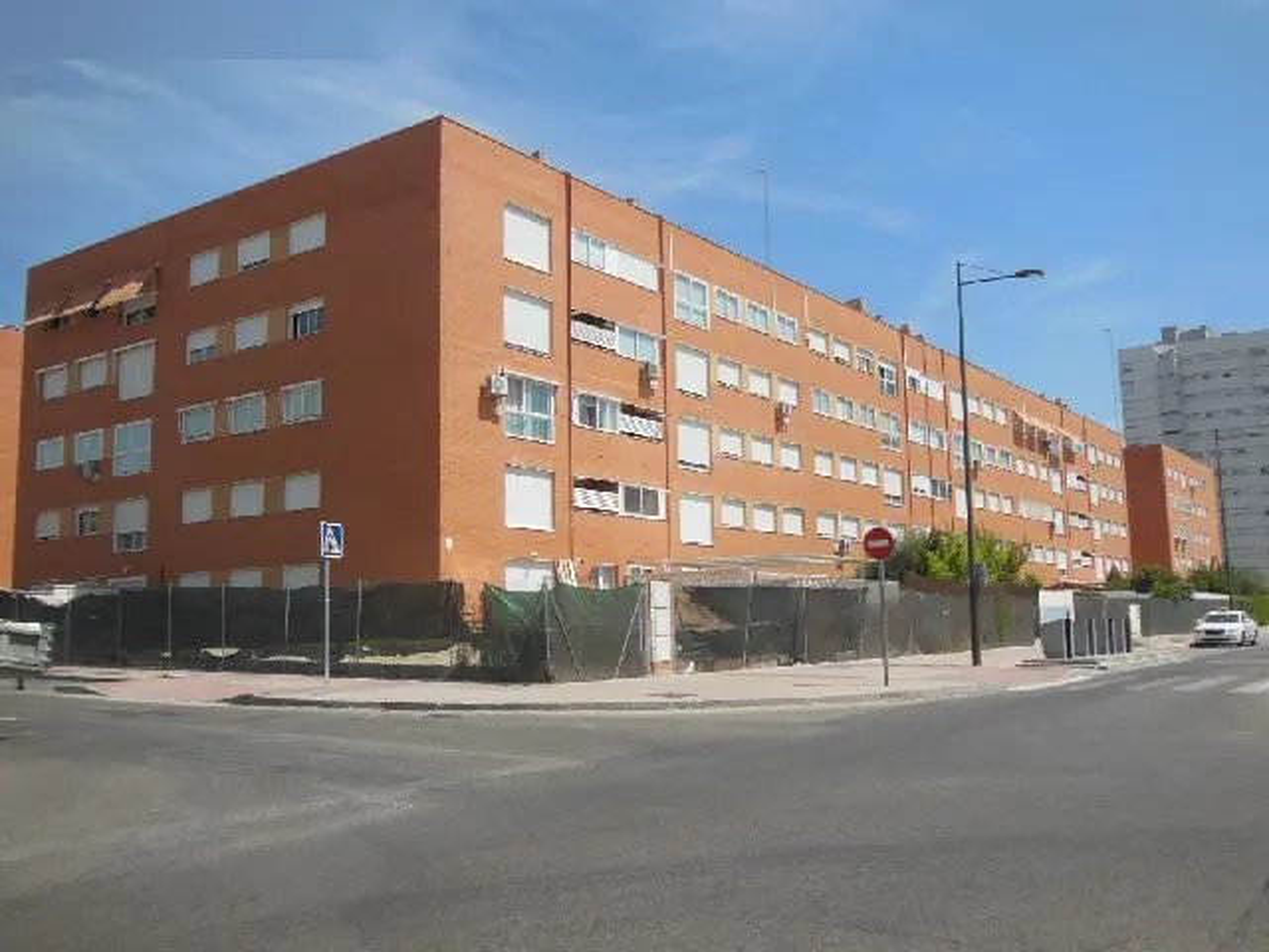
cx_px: 634
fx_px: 1246
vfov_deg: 41.8
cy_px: 476
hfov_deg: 54.0
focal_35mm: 34
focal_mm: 6
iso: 125
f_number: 3.9
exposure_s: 1/1250
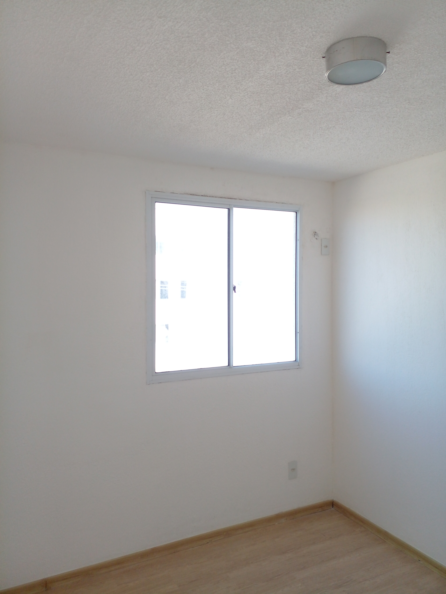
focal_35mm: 27
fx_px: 464
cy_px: 297
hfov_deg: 51.4
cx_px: 223
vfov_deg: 65.3
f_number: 1.9
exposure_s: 1/122
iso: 40
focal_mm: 3.6
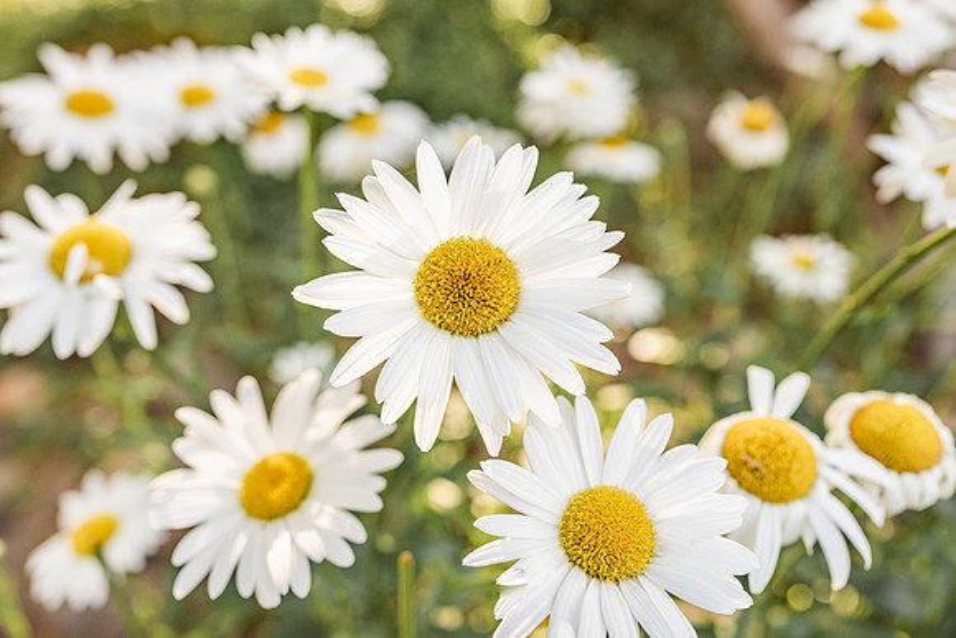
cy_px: 319
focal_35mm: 35
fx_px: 943
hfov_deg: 53.8
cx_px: 482
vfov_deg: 37.4
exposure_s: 1/640
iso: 640
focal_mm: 35
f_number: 3.5
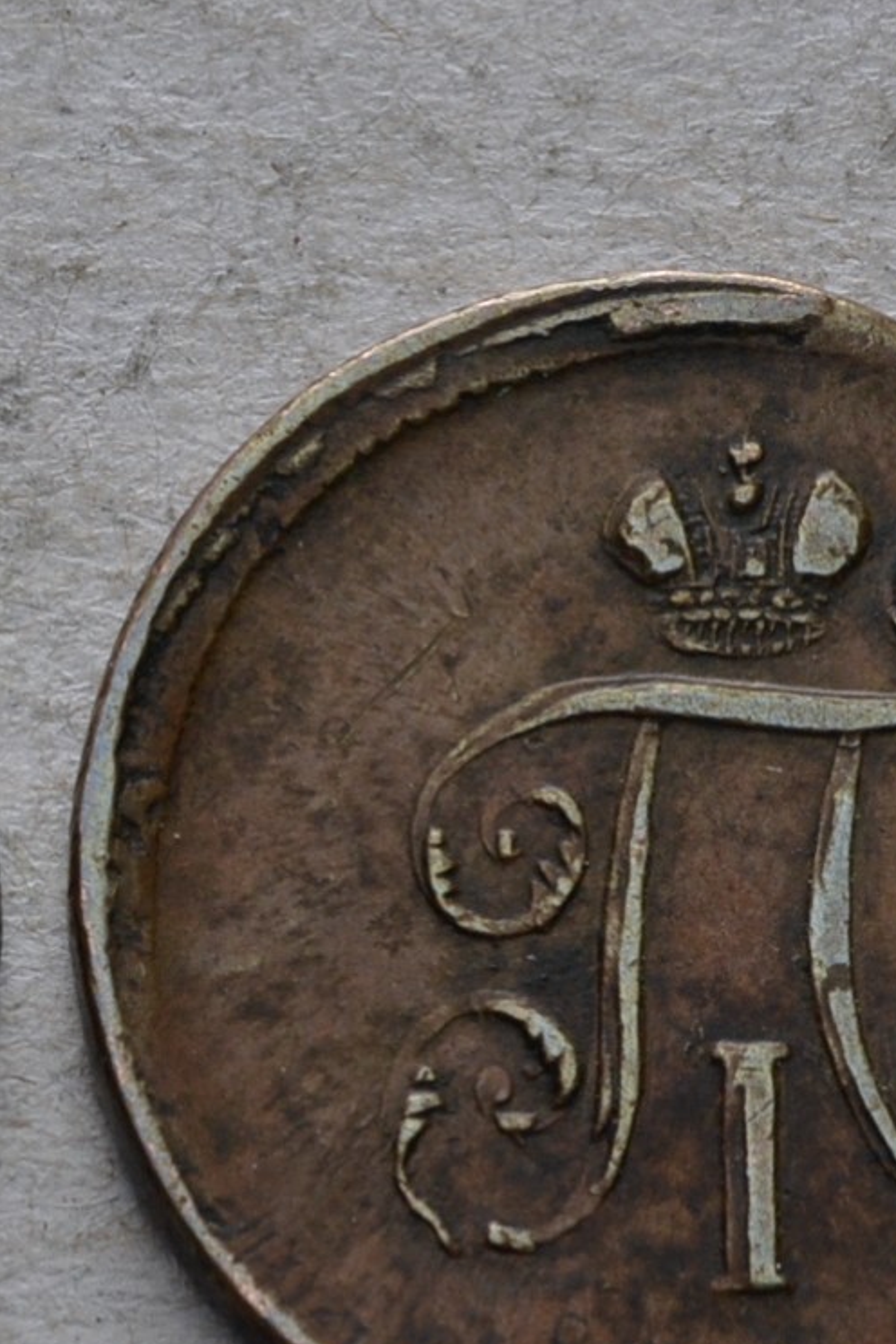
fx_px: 10178
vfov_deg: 7.5
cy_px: 936
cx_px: 112
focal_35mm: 273
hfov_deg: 5.0
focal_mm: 55
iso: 400
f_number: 14
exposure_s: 1/200
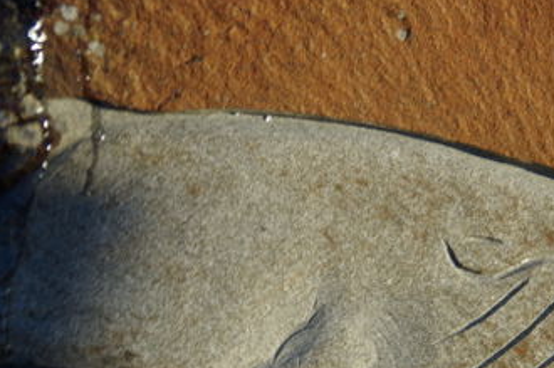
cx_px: 392
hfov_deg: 6.6
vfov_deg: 4.4
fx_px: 4794
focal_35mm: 312
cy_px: 315
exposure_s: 1/200
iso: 200
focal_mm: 115
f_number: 5.6
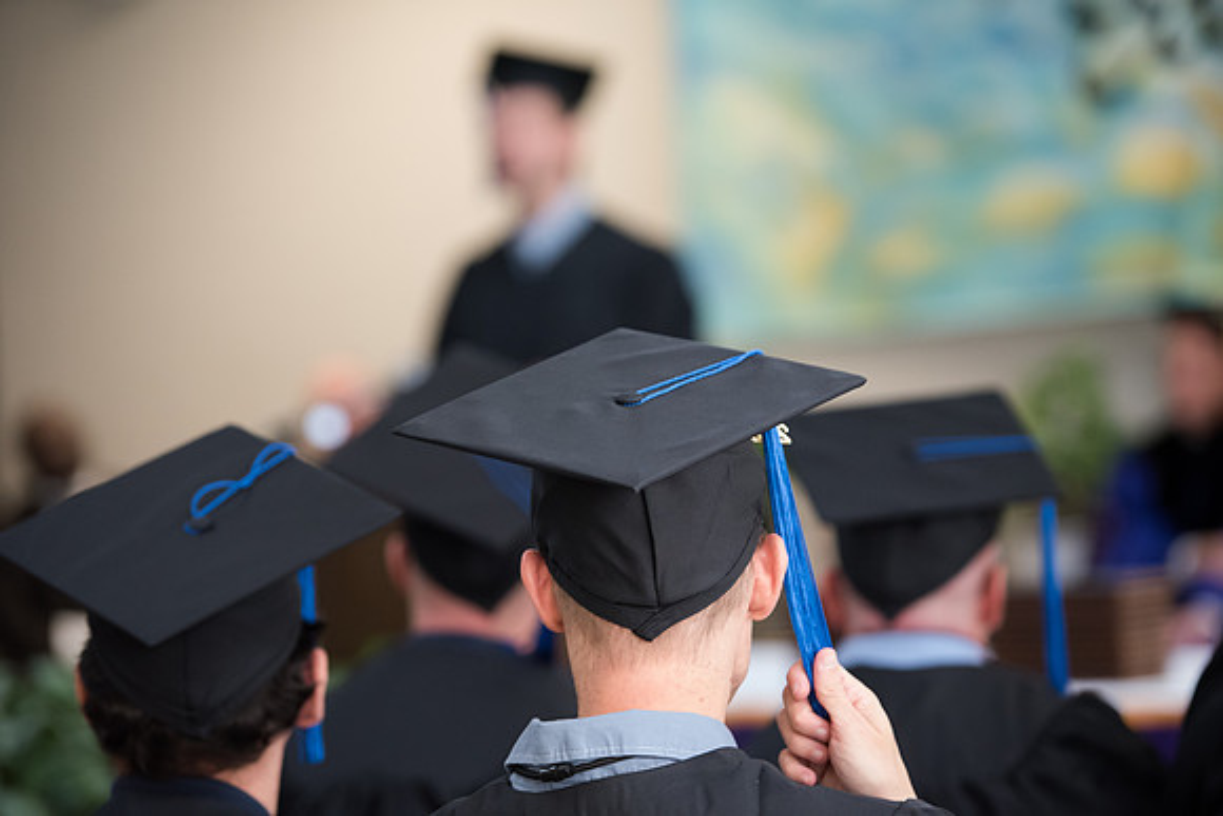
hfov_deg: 15.2
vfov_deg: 10.2
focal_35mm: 135
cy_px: 408
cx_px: 612
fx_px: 4587
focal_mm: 135
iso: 4000
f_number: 2.8
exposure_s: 1/200
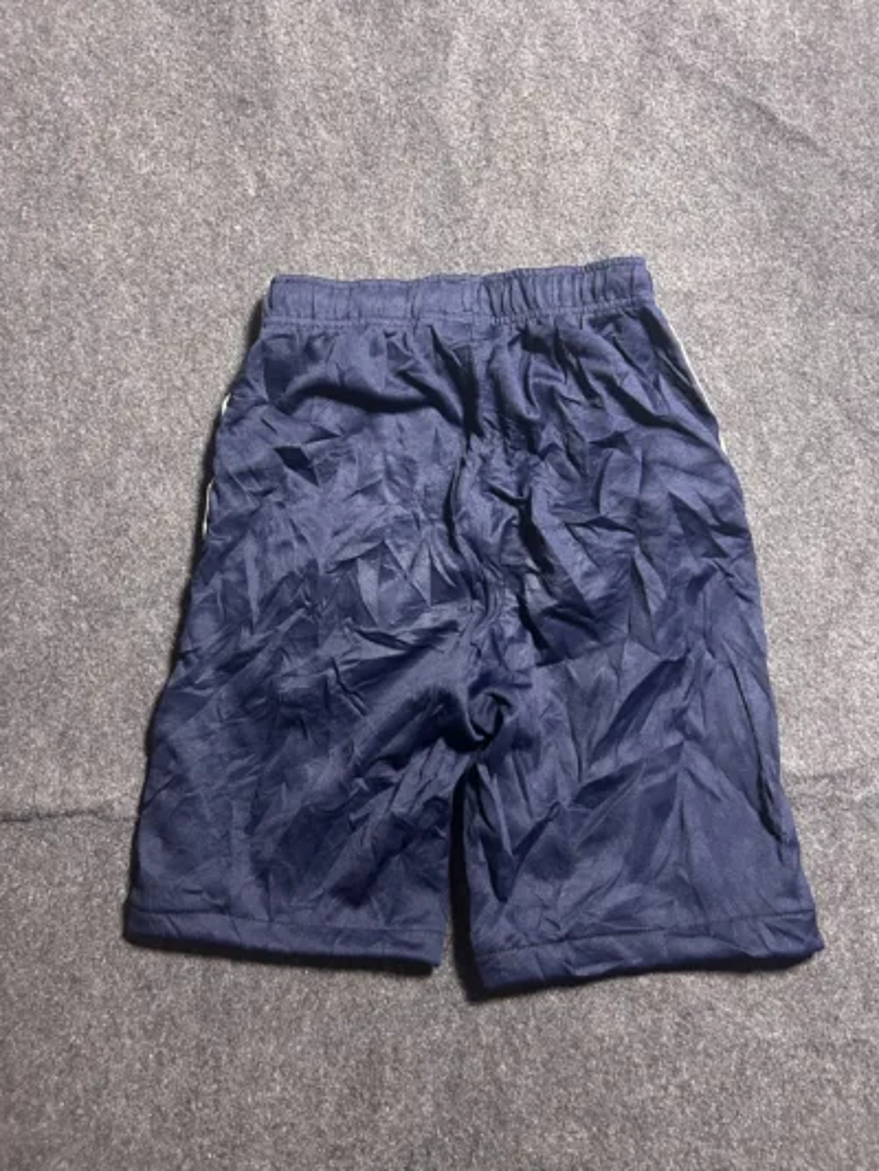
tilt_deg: -65.1
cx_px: 440
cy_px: 586
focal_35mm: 26
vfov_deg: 67.3
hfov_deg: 53.1
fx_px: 880
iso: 400
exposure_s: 1/33
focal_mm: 5.7
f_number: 1.5
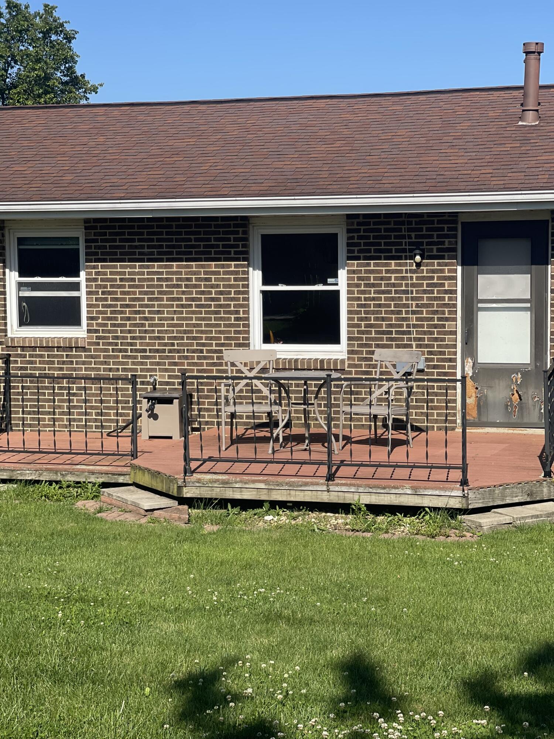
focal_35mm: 64
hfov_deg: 22.9
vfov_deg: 30.3
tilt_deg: -3.3
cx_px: 277
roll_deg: +0.3
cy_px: 370
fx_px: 1366
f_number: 2.2
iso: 32
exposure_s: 1/1647
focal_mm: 7.5
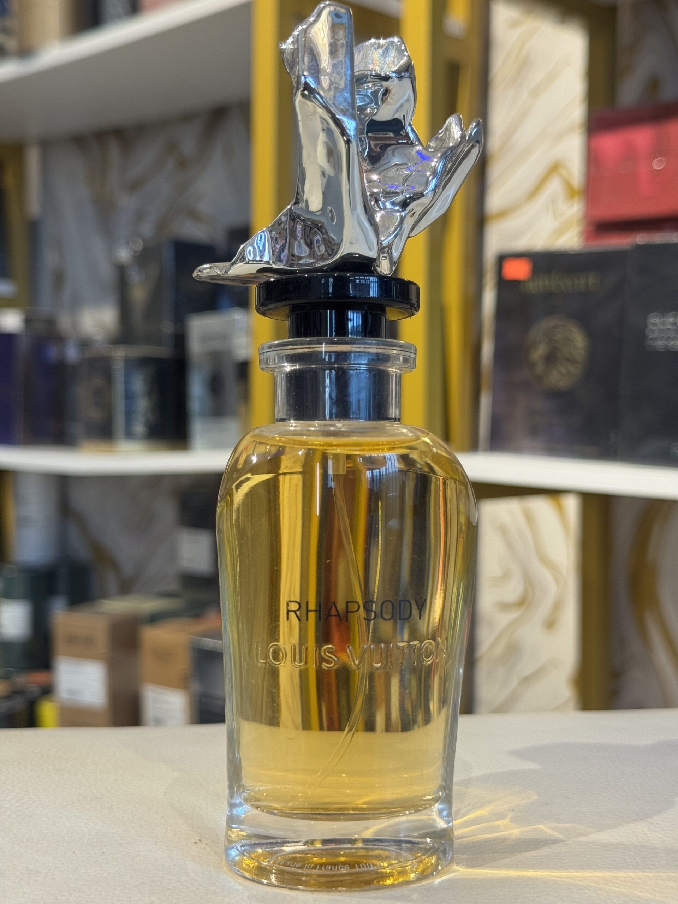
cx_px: 339
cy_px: 452
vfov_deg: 39.7
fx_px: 1254
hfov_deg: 30.3
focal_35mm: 48
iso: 125
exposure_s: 1/50
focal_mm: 6.76
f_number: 1.78
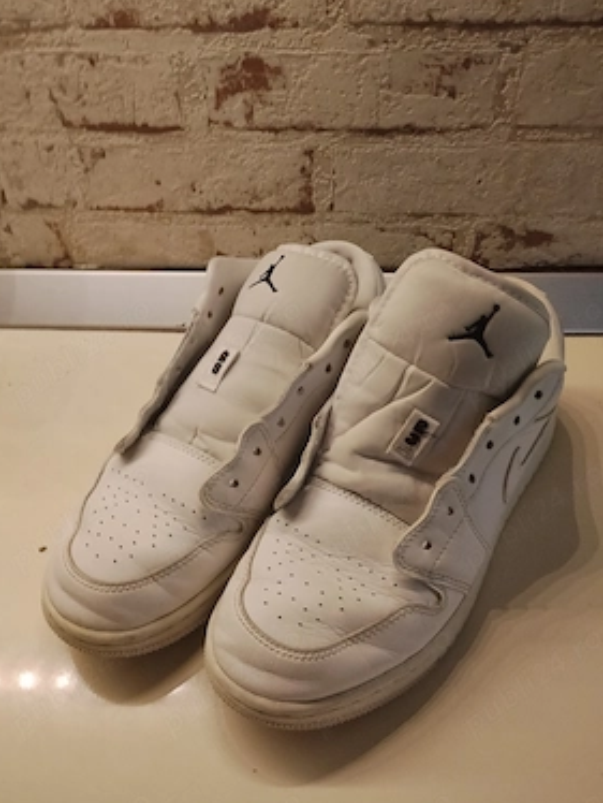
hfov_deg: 45.5
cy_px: 389
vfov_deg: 58.3
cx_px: 307
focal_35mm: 31
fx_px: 719
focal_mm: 4.22
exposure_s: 1/33
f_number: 1.8
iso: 320
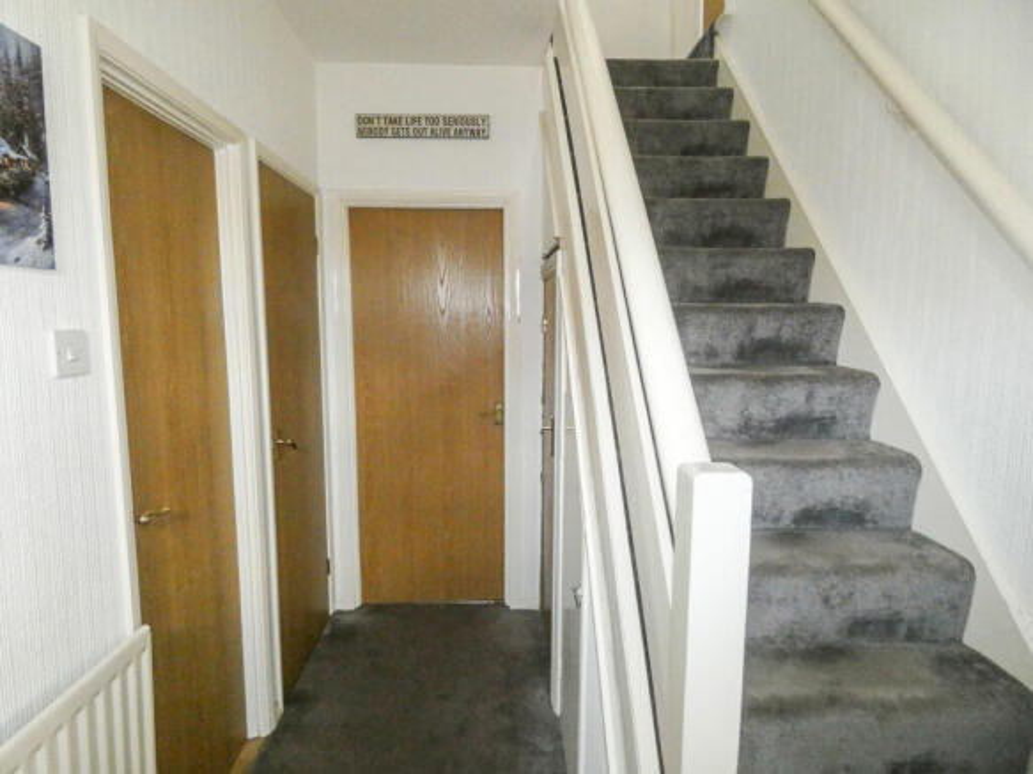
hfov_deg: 81.8
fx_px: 597
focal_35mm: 20
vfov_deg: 66.0
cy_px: 387
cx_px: 516
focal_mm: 3.6
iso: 800
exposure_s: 1/60
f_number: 2.8
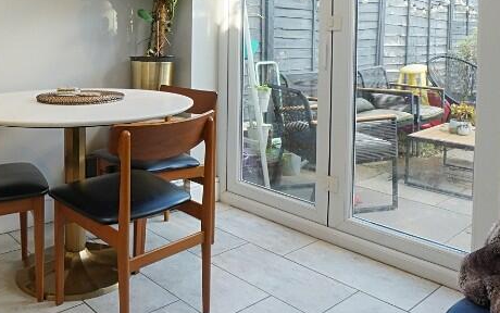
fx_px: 464
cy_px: 51
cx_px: 196
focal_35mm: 34
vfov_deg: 35.7
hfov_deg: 56.2
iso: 640
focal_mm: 10
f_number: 18
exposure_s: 1/13
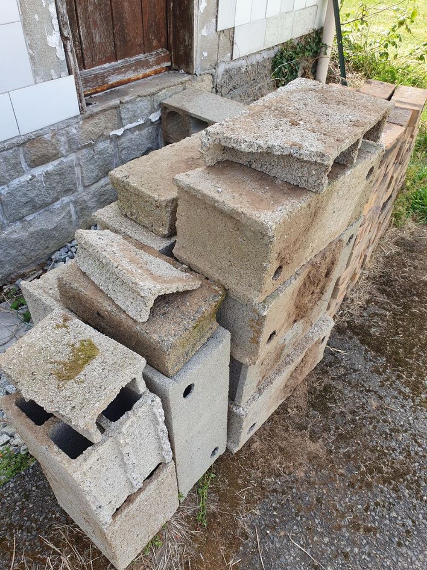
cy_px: 285
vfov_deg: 67.3
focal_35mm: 26
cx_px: 214
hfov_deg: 53.1
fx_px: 428
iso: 50
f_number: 2.4
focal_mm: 4.32
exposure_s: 1/300
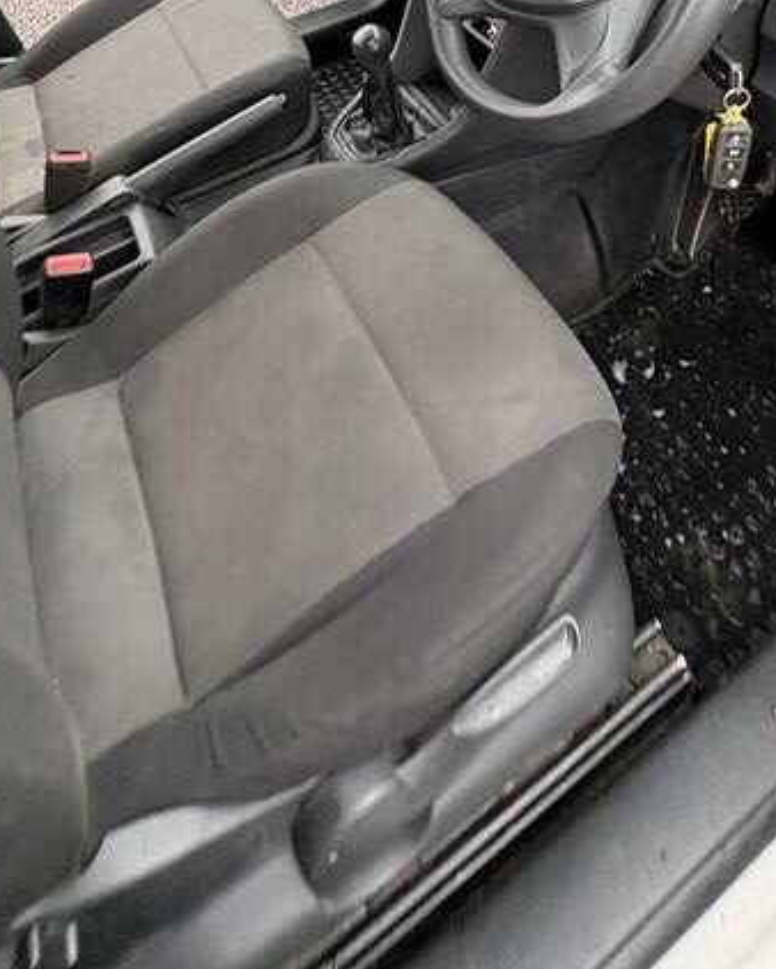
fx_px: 832
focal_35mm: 29
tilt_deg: -24.6
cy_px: -23
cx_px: 448
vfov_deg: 48.4
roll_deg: -3.7
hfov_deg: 49.8
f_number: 2.2
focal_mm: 2.22
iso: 160
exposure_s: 1/99
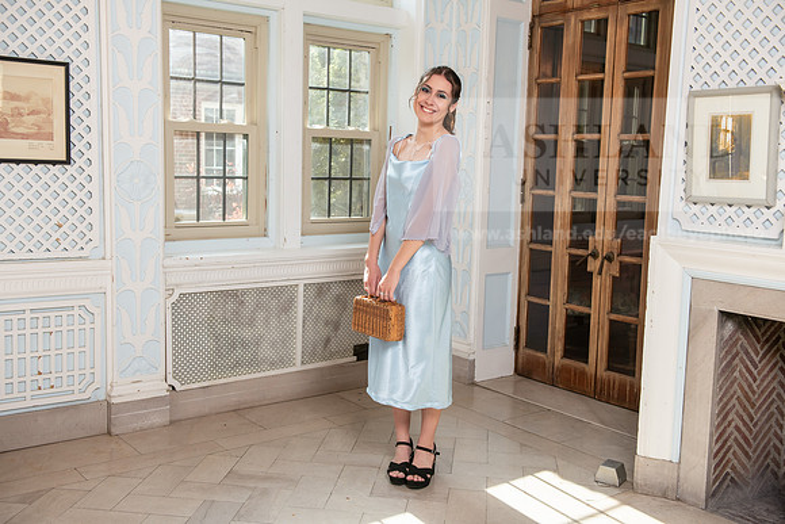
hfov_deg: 50.7
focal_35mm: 38
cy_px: 262
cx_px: 392
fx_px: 829
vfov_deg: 35.1
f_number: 4.5
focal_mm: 38
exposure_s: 1/160
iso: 320
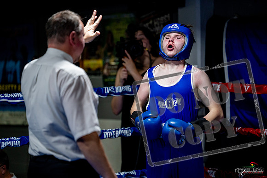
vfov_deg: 9.2
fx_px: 1113
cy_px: 89
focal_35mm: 150
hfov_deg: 13.7
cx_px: 134
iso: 4000
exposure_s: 1/1600
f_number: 2
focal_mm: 150
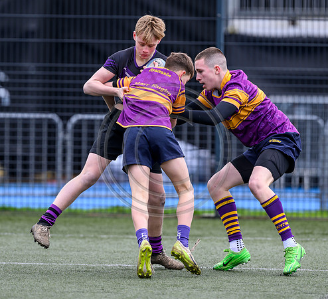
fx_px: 5592
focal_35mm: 545
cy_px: 159
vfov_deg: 3.1
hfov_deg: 3.4
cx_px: 152
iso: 500
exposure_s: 1/1600
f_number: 3.5
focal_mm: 400
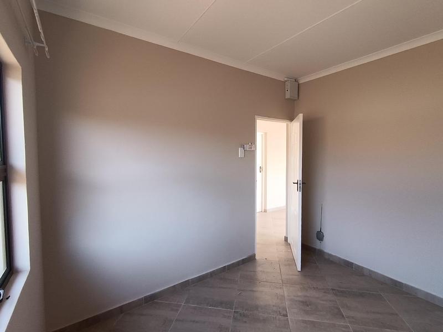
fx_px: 218
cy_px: 166
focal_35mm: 17
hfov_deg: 91.0
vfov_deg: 74.7
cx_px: 222
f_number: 2.2
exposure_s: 1/100
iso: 211
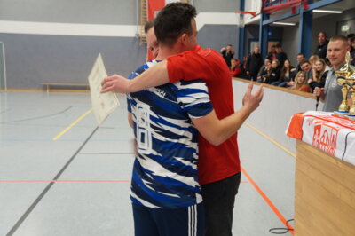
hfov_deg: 35.1
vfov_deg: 23.7
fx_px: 562
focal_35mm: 57
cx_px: 178
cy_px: 118
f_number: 4.5
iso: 1000
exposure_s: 1/60
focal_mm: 38
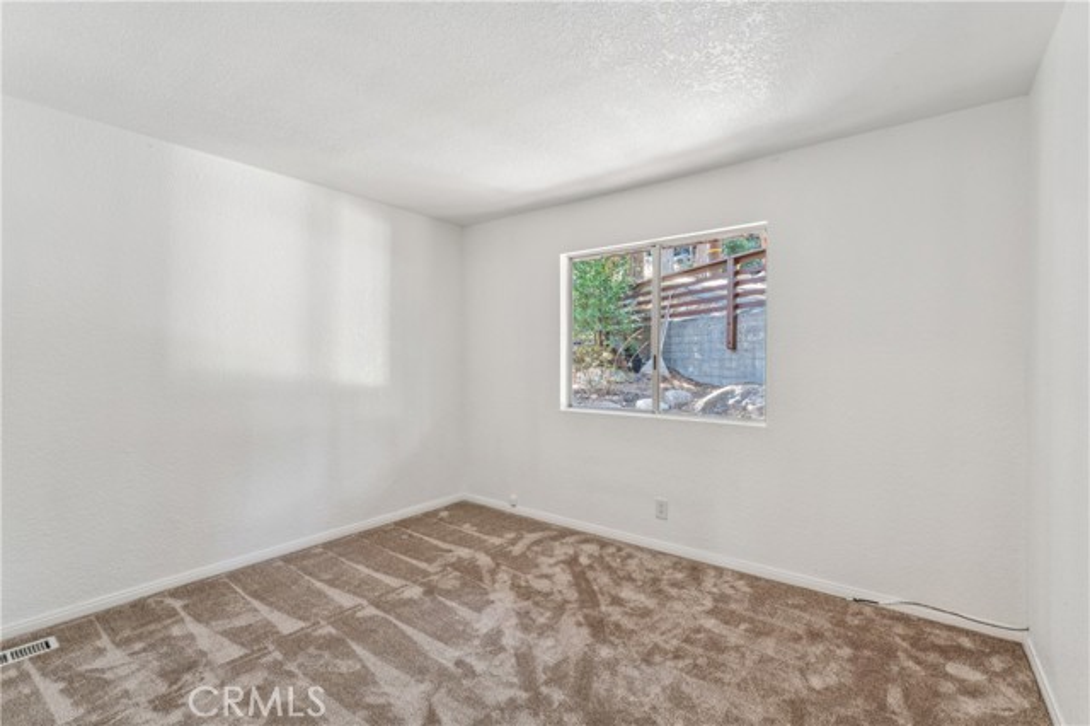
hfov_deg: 96.1
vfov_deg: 73.0
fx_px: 490
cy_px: 363
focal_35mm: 16
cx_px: 545
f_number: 13
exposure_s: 2
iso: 100
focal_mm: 16.2
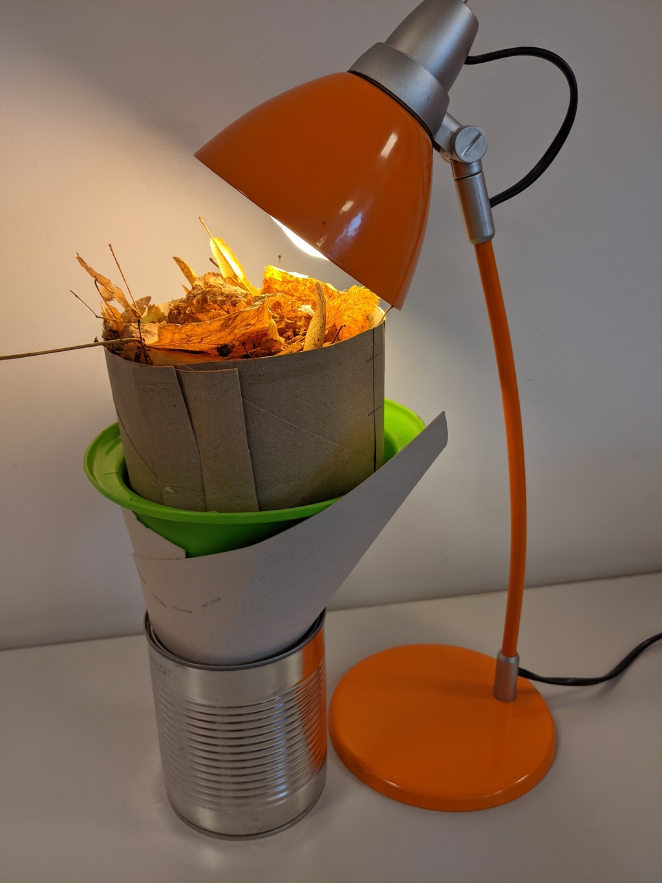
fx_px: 688
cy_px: 442
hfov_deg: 51.4
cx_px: 331
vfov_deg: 65.3
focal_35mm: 27
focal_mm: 4.44
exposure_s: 1/99.9
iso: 62
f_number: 1.8
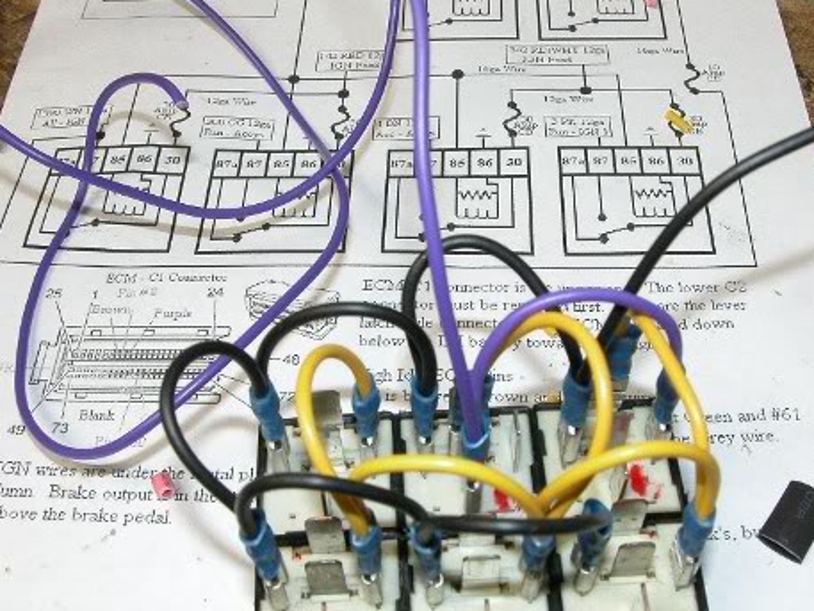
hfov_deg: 38.8
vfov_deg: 29.6
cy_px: 354
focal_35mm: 49
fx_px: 1153
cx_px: 456
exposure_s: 1/36
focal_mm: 8.9
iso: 200
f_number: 5
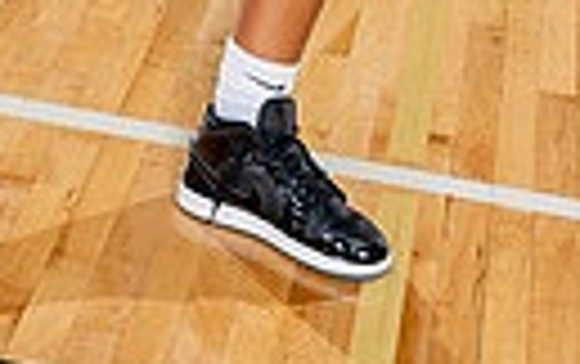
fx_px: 2248
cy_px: -611
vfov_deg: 8.2
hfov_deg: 14.6
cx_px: 486
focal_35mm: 142
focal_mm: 40
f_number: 5.6
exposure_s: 1/250
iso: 200
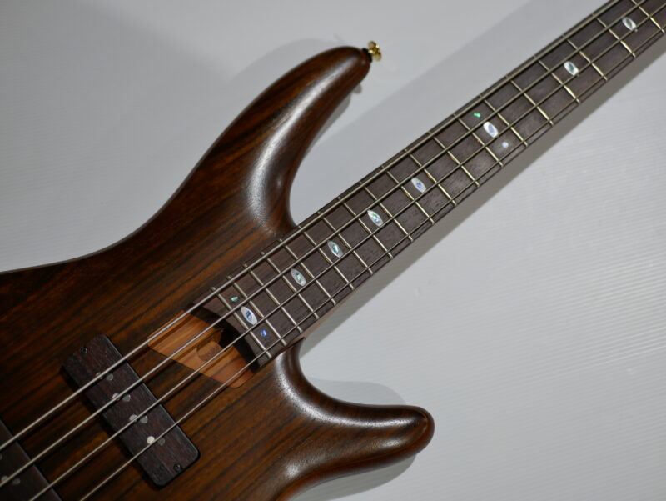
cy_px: 250
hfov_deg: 38.2
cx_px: 333
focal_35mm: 50
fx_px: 963
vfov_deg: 29.1
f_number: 2
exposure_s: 1/125
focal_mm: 25
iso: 200
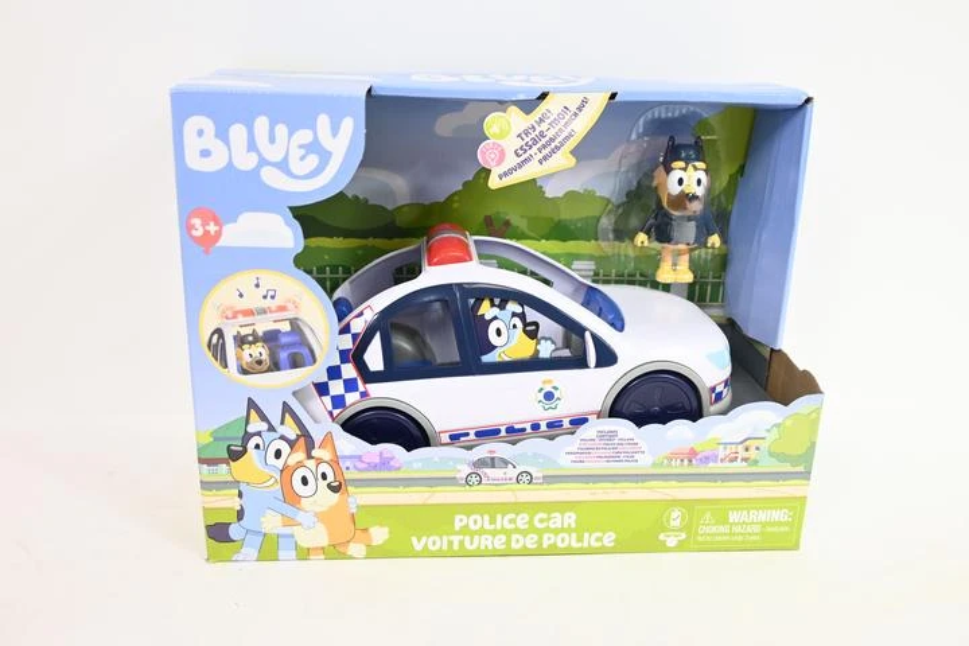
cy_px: 323
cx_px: 484
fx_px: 888
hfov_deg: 57.2
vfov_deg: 40.0
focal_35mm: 33
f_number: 4
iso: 560
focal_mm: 22
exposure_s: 1/125
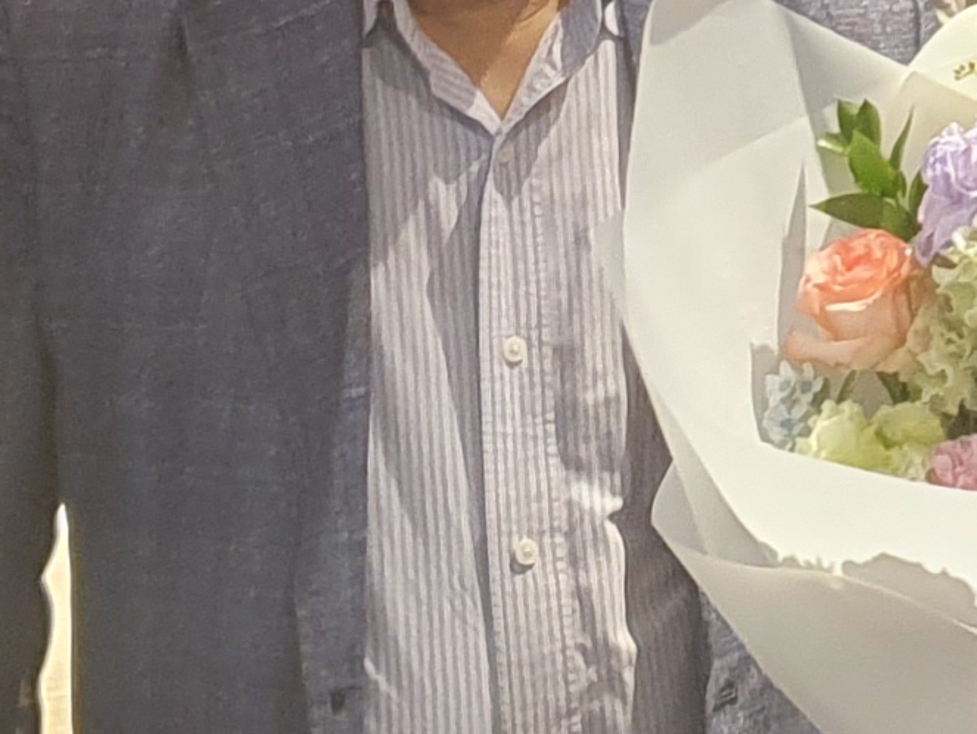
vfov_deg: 9.2
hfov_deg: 12.2
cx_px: 1232
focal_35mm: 158
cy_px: -228
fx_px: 4462
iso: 200
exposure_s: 1/40
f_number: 1.5
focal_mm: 4.32
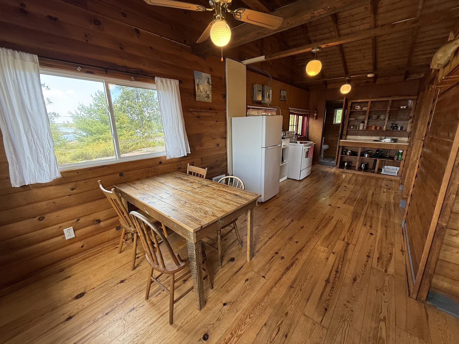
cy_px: 172
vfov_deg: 85.7
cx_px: 230
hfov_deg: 102.1
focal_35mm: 14
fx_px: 186
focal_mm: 2.22
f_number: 2.2
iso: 160
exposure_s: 1/120
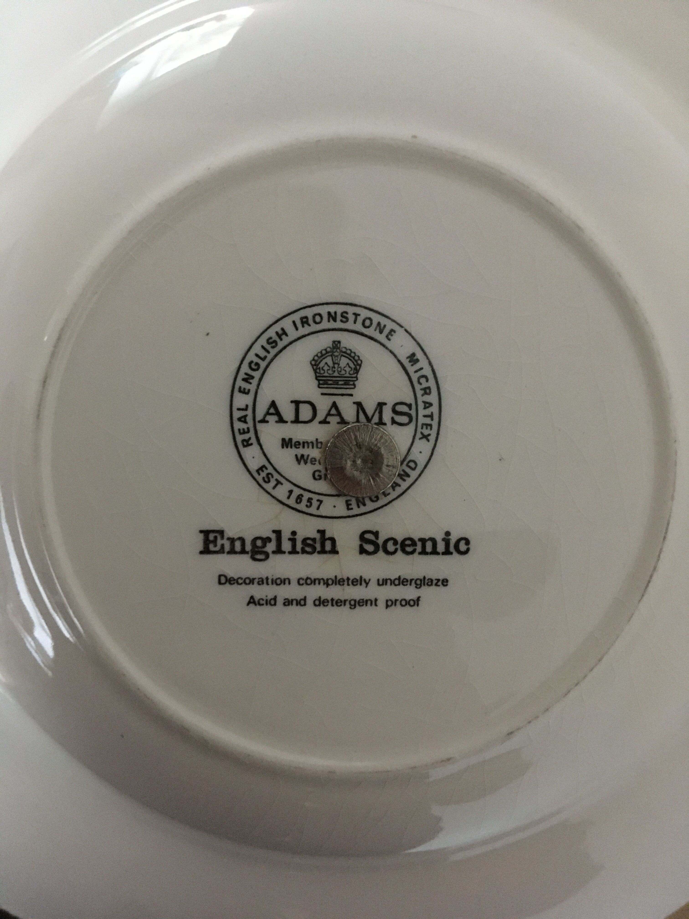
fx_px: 770
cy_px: 460
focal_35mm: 29
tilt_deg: -67.4
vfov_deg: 61.7
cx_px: 344
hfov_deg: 48.2
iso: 400
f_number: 2.2
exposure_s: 1/17
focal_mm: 4.15
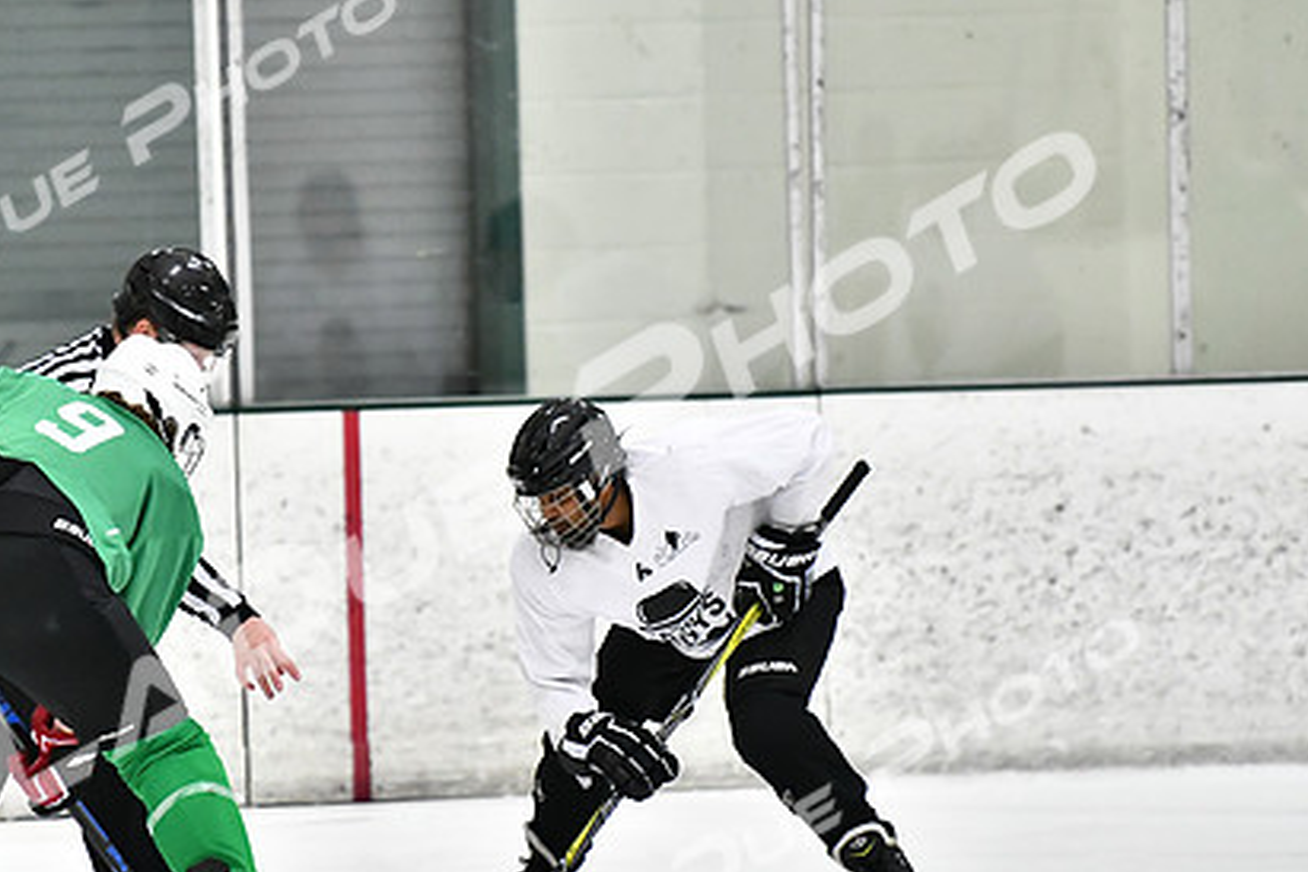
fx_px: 15368
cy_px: 527
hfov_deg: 4.9
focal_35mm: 423
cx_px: 398
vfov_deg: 3.3
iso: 5000
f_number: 2.8
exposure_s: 1/1250
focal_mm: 200
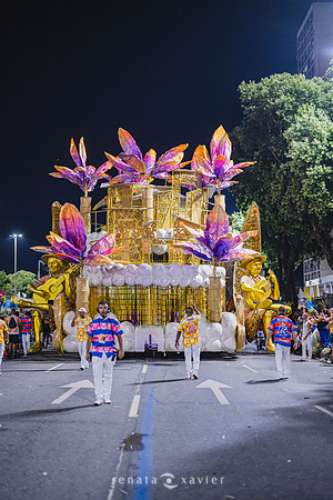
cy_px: 250
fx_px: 694
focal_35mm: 50
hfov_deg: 27.0
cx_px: 166
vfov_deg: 39.6
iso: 2000
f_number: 1.2
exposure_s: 1/250
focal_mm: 50
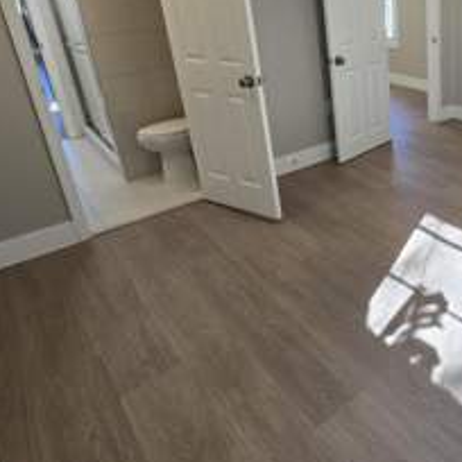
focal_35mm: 27
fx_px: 408
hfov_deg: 51.3
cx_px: 426
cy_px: 142
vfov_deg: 57.3
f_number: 2.2
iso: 80
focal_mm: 2.2
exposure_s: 1/120
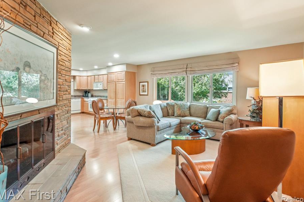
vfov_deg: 70.2
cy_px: 90
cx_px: 143
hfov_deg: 93.2
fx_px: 143
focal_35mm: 17
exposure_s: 1/30
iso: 1000
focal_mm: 10
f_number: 8
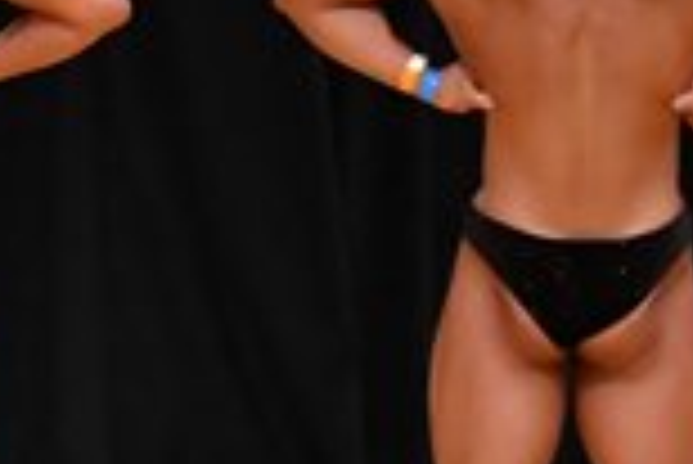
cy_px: 135
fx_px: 15222
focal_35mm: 790
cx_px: -479
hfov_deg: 2.6
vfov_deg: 1.7
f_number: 5.6
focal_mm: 105
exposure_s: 1/400
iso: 3200
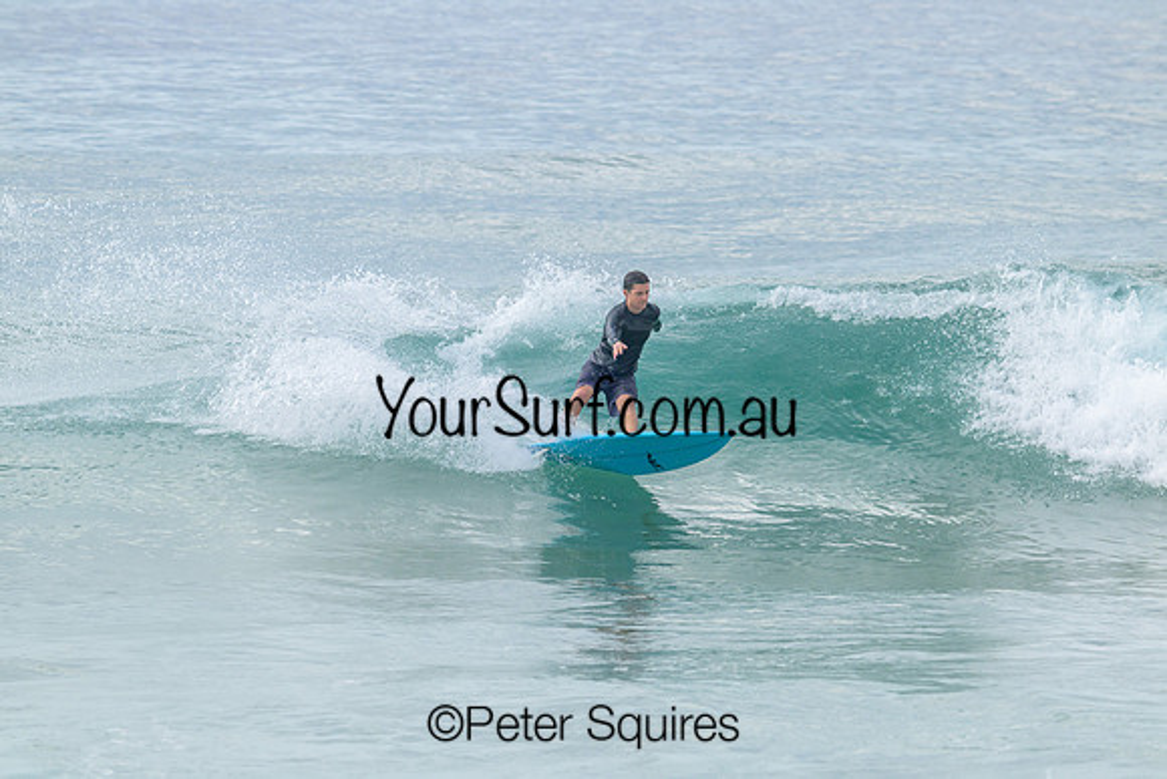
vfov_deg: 3.8
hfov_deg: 5.7
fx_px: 11672
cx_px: 584
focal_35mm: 360
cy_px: 390
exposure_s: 1/2000
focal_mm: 360
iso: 900
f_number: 9.5
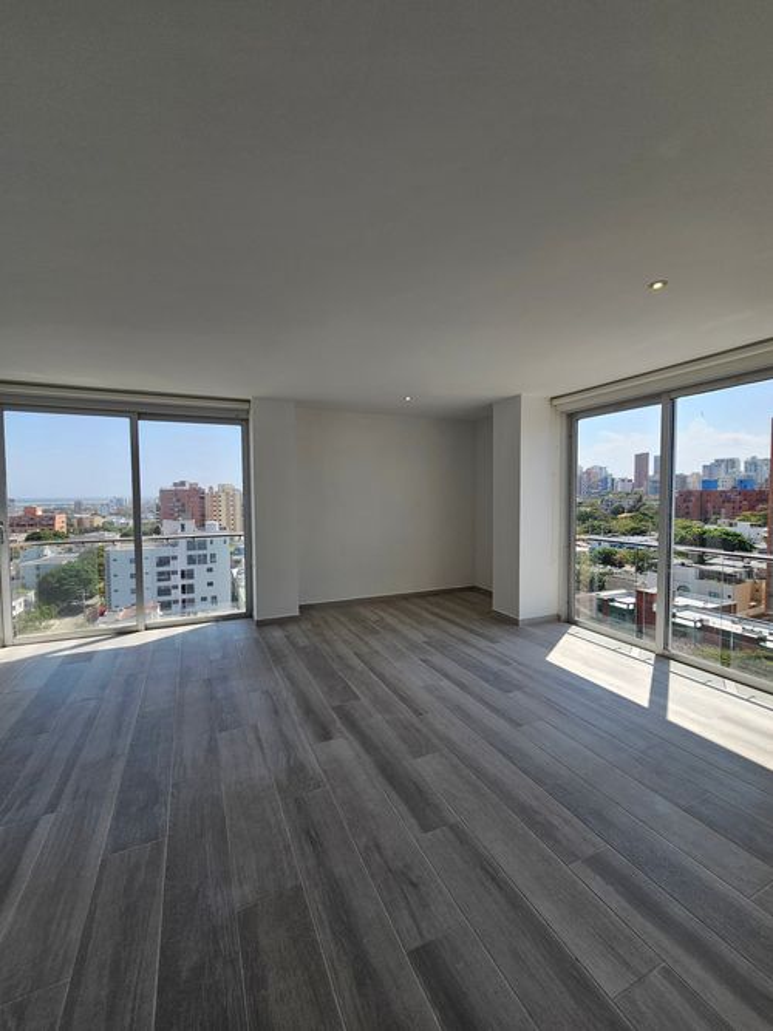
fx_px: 387
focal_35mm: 13
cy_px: 516
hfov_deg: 89.9
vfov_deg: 106.2
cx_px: 386
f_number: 2.2
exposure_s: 1/432
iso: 50
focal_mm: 2.2
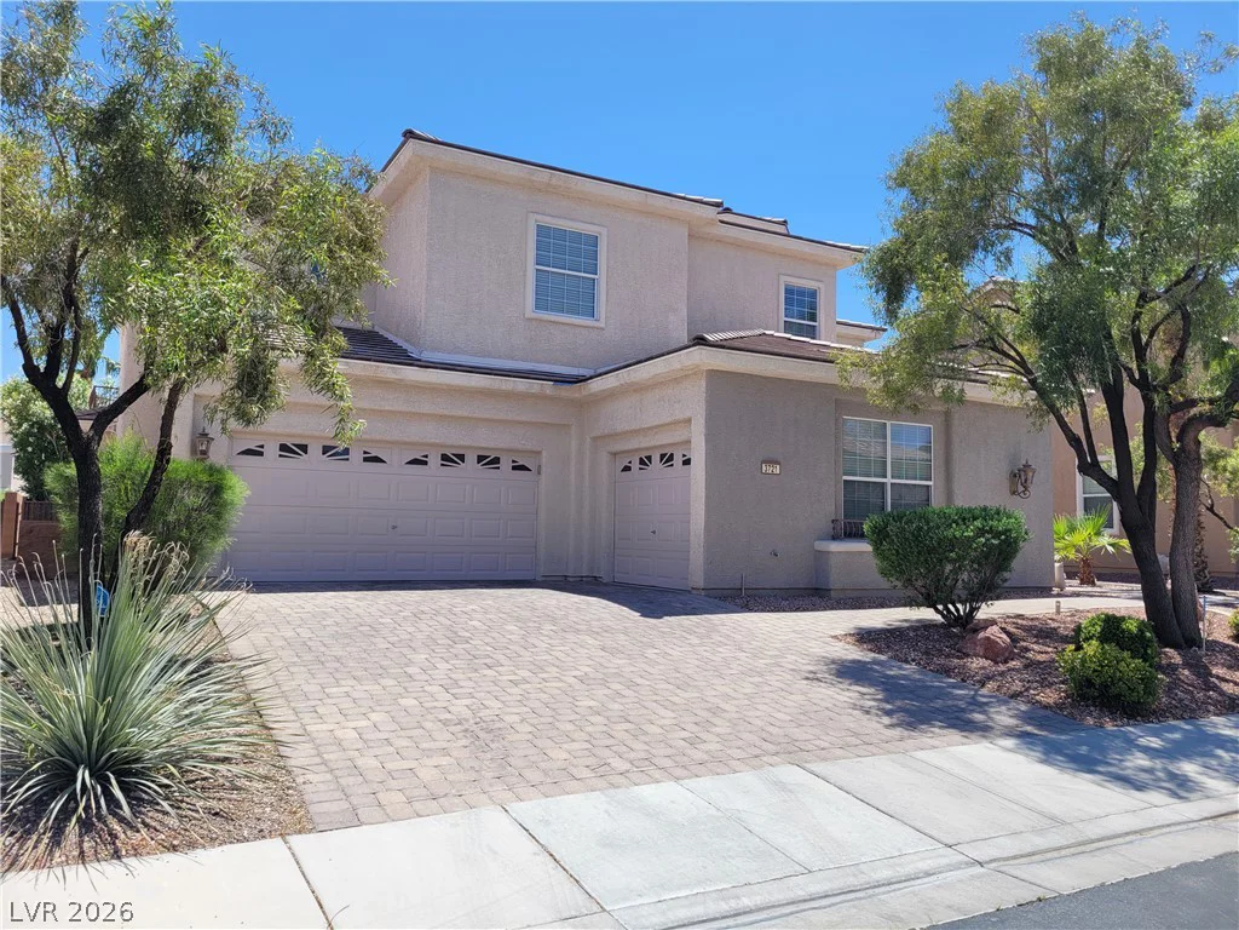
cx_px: 620
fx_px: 931
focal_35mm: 26
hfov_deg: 67.3
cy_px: 465
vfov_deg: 53.1
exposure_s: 1/2032
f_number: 1.8
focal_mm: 5.4
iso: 40
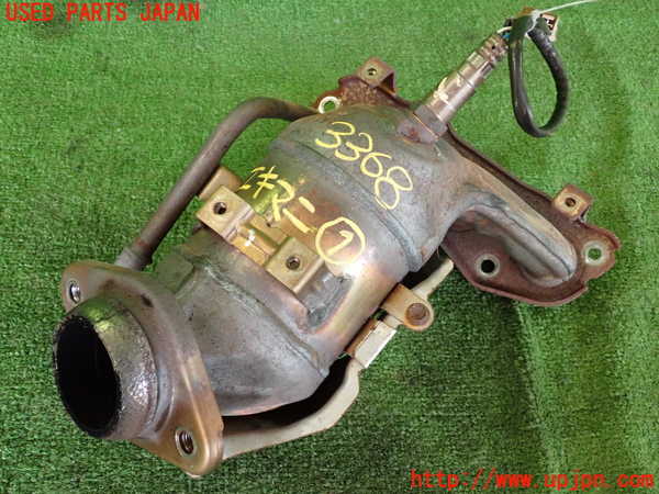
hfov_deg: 51.4
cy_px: 247
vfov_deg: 39.7
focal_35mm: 36
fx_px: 685
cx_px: 330
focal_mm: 6.37
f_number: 2.5
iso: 800
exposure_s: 1/125
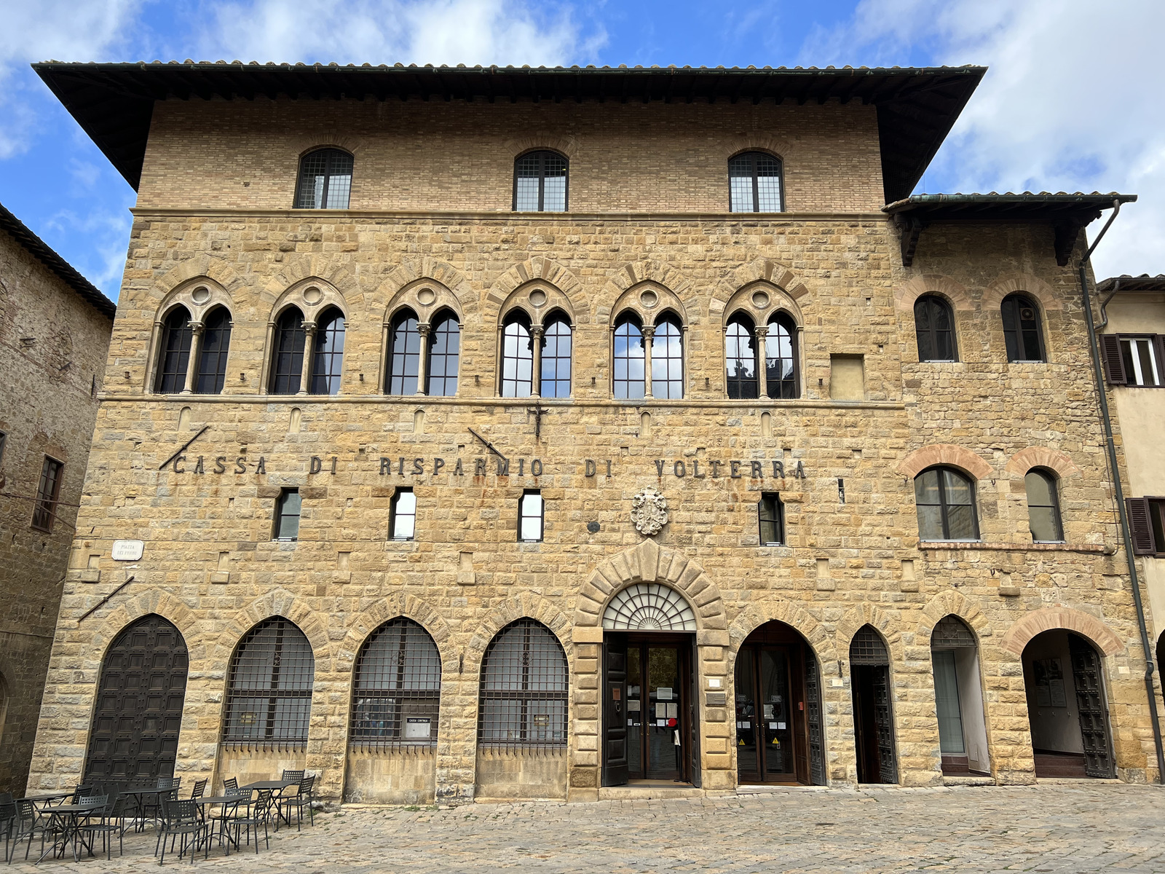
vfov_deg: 53.1
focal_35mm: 26
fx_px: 875
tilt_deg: +16.2
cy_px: 437
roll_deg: -0.6
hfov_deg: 67.3
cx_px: 582
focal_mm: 5.7
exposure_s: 1/1621
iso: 50
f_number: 1.5
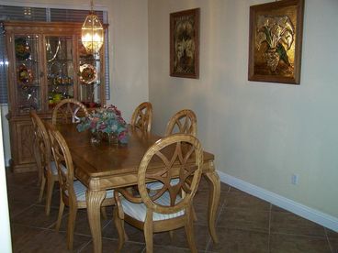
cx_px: 169
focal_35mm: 38
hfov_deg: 49.0
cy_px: 126
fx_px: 371
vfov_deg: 37.7
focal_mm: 6.3
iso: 160
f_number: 2.8
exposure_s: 1/60
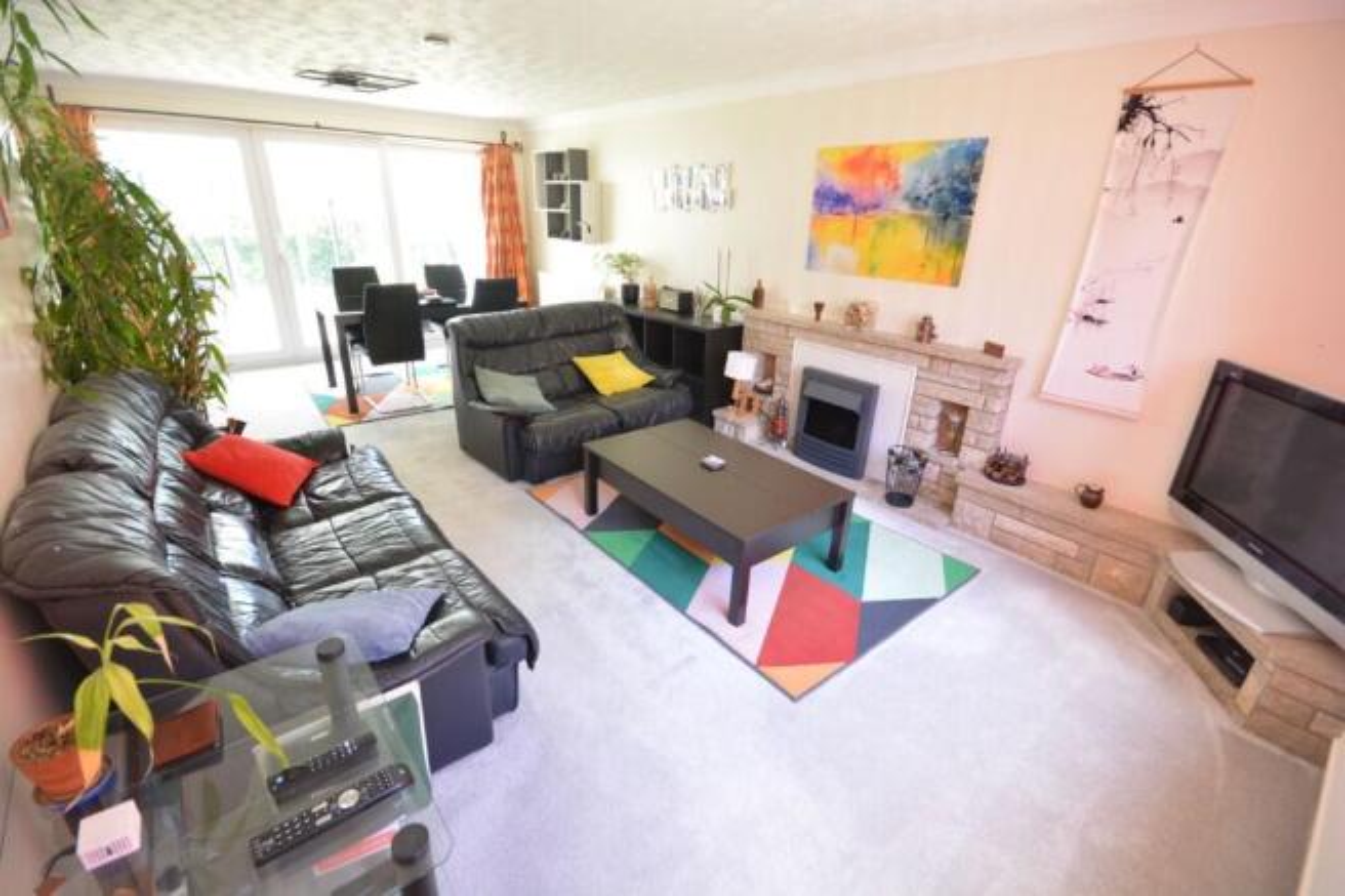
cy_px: 448
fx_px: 560
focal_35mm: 15
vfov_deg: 77.3
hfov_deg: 100.4
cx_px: 672
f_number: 8
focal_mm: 10
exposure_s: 1/6
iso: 400
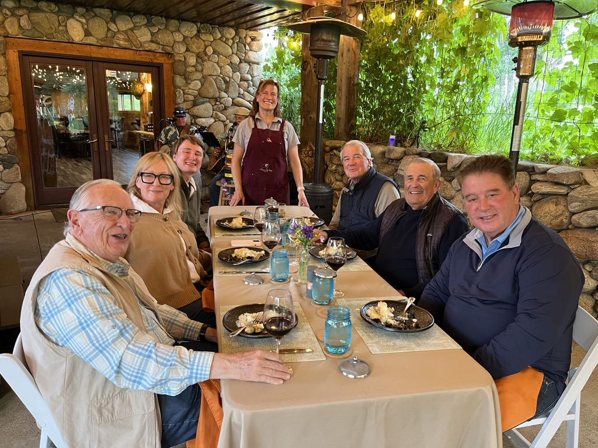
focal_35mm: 26
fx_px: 449
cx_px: 299
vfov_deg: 53.1
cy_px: 224
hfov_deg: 67.3
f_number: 1.5
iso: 320
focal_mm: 5.7
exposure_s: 1/60
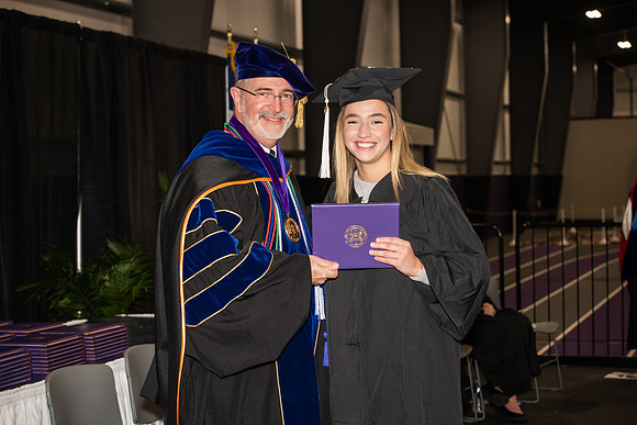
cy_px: 212
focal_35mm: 70
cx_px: 318
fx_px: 1239
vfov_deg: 19.5
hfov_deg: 28.8
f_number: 5.6
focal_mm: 70
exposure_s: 1/200
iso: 1000
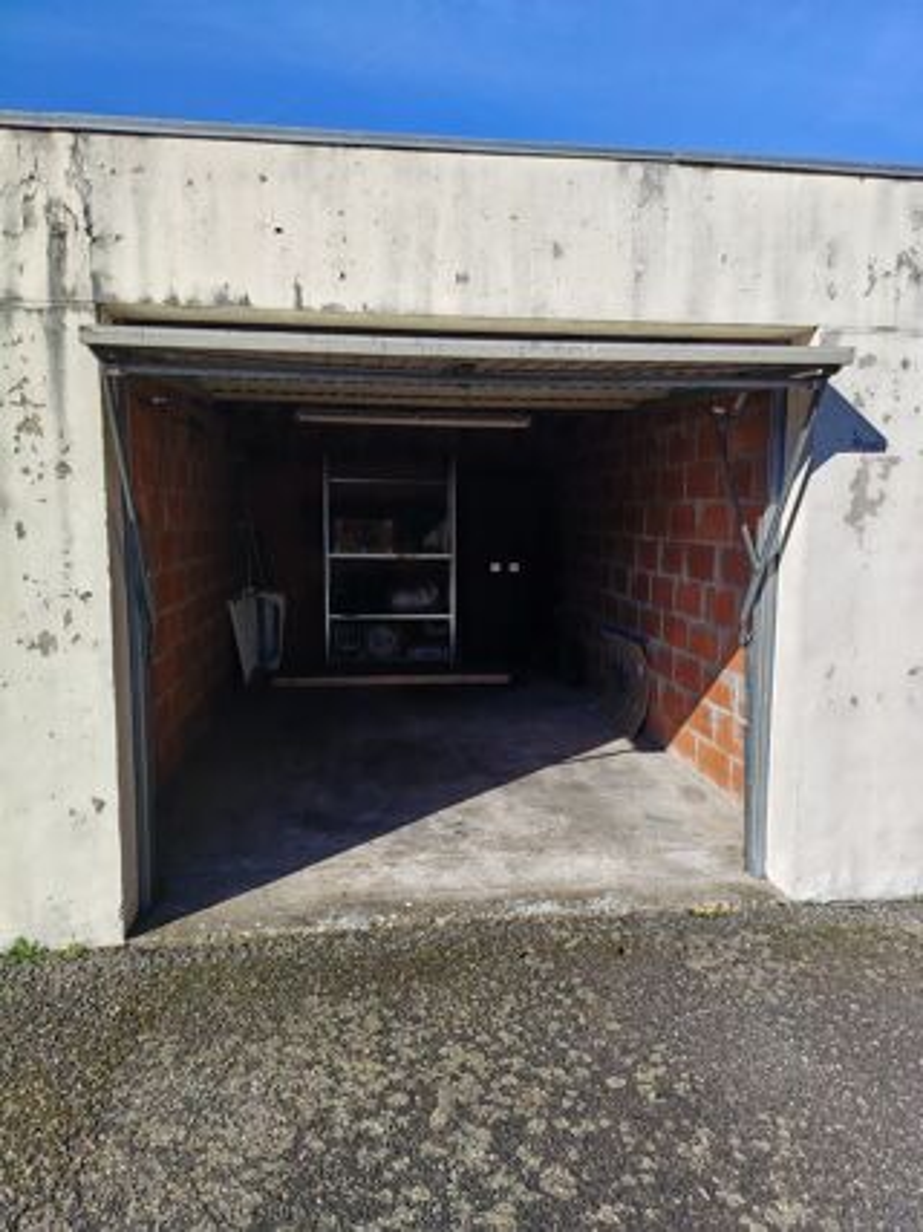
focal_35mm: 24
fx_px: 854
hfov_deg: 56.8
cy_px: 616
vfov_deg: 71.6
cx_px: 462
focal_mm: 5.25
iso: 101
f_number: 1.75
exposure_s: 1/847
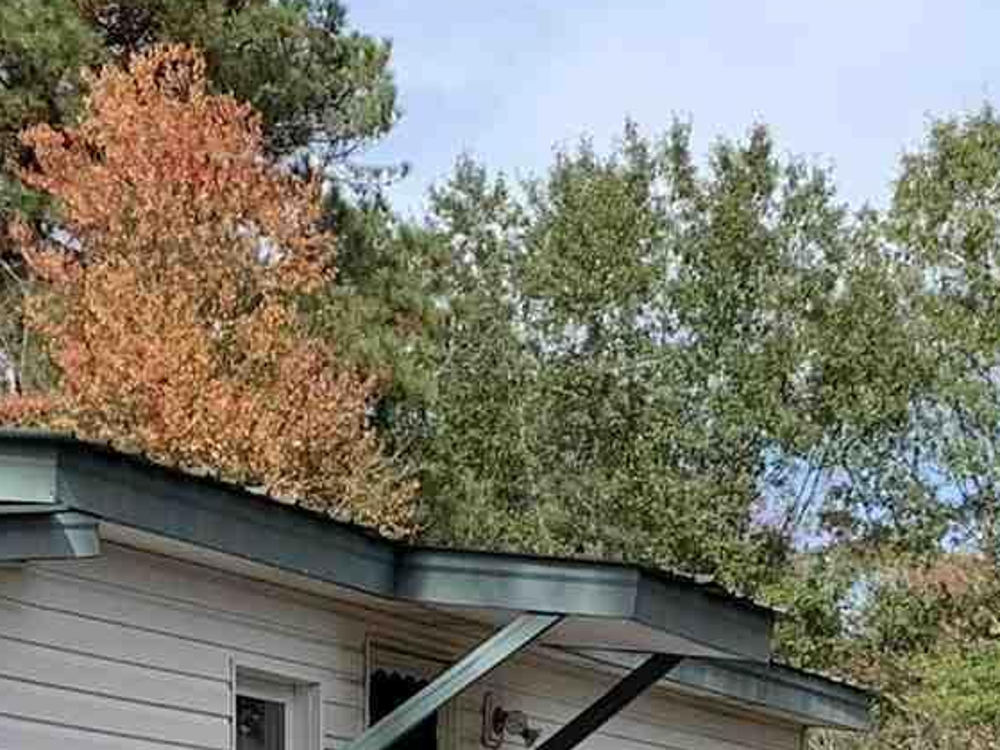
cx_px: 537
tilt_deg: -2.0
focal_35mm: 143
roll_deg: -0.7
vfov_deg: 10.0
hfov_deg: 13.8
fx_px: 4130
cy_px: 1212
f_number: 1.8
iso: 25
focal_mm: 4.25
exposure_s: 1/1447
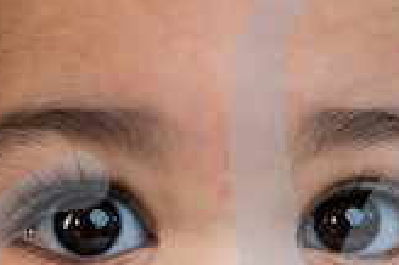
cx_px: 259
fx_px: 2126
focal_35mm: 192
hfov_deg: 10.7
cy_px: 408
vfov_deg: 7.0
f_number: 2.8
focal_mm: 50
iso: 100
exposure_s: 1/200
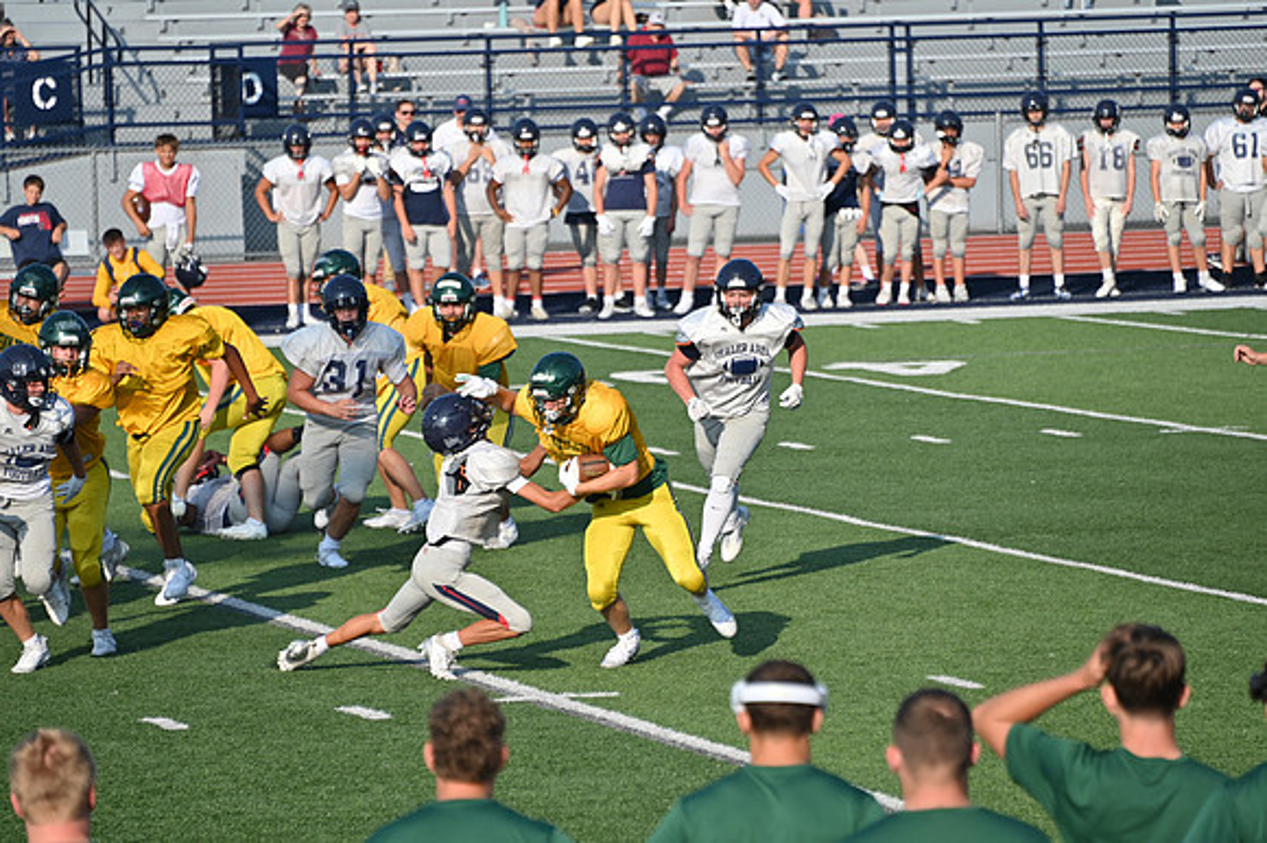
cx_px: 634
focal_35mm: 250
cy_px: 422
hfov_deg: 8.2
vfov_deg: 5.5
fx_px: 8793
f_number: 5.6
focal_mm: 250
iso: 100
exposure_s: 1/640
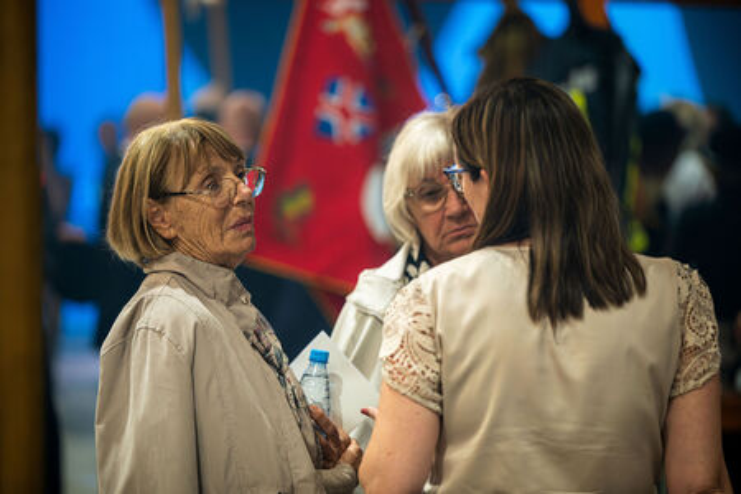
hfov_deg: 12.8
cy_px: 247
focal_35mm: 160
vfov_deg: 8.6
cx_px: 370
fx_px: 3293
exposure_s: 1/250
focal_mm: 160
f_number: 2.8
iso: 3600
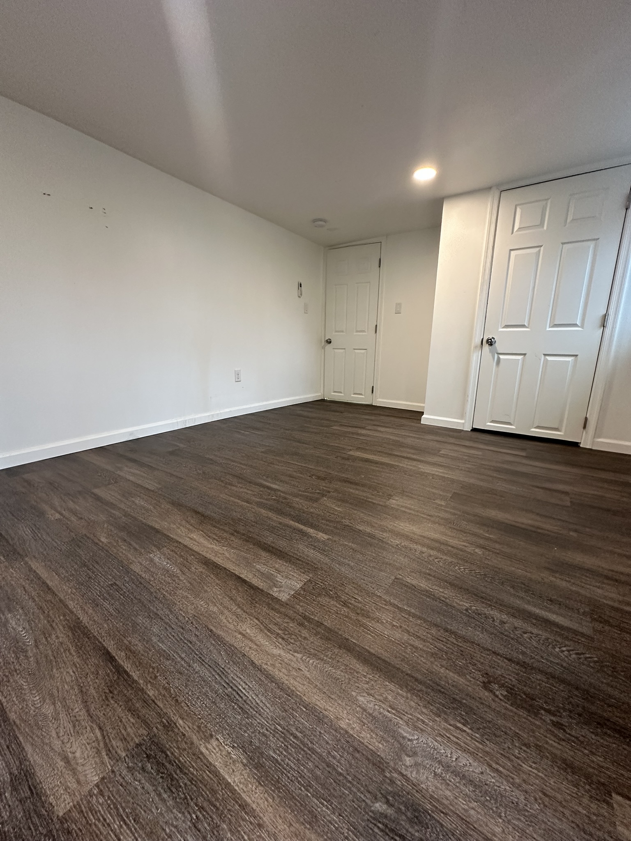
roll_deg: -1.1
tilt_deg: -11.8
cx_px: 316
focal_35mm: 14
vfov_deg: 102.1
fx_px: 340
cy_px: 420
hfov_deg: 85.7
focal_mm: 2.22
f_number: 2.2
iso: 250
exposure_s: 1/99
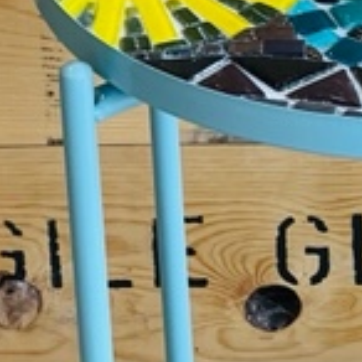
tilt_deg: -30.3
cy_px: 67
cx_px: 412
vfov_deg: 5.9
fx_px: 3526
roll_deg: +1.5
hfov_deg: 5.9
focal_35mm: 298
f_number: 2.8
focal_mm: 9
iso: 160
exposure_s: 1/60
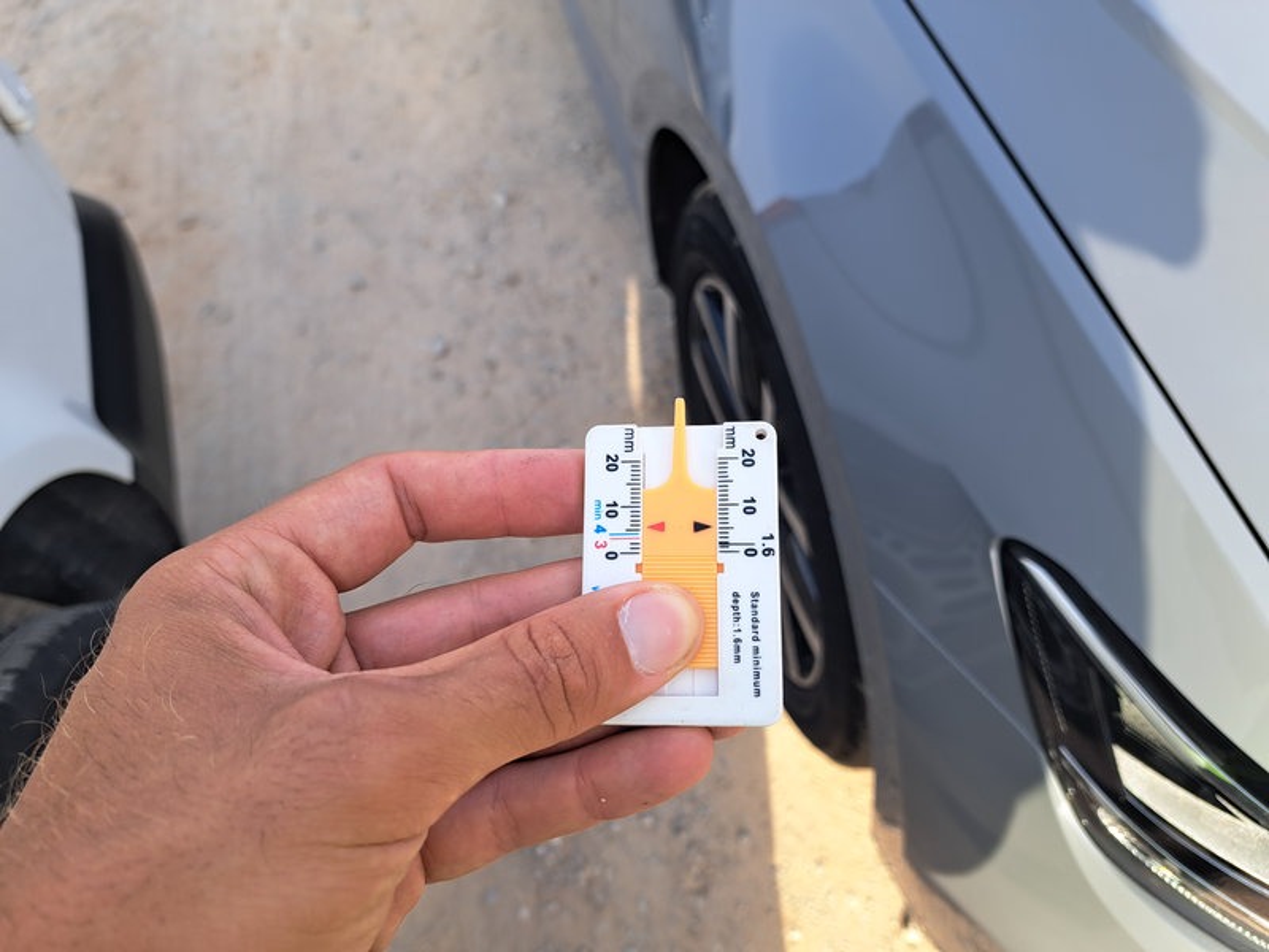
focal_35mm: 24
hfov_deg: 71.6
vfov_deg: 56.8
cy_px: 476
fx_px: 880
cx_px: 634
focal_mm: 5.23
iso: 50
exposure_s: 1/159
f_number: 1.8
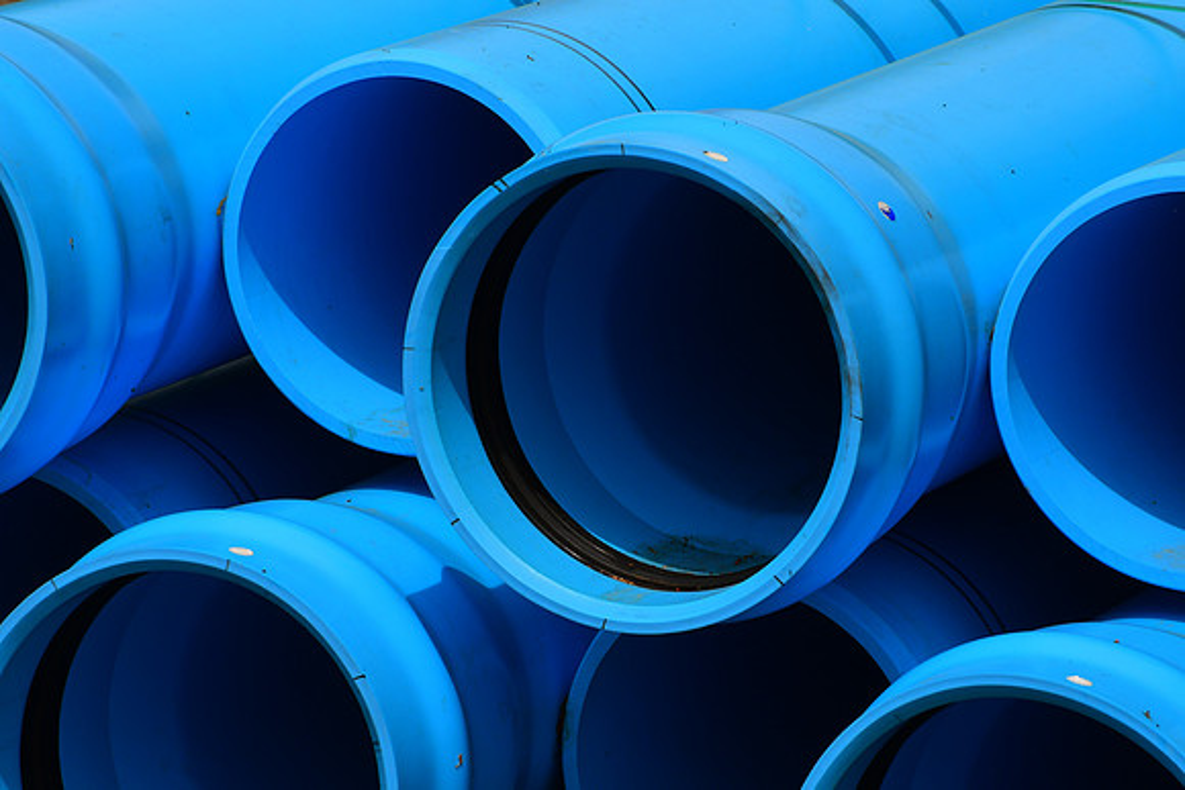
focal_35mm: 292
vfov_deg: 4.7
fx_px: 9613
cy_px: 395
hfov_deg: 7.1
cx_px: 592
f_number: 18
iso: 200
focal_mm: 195
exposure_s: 1/160
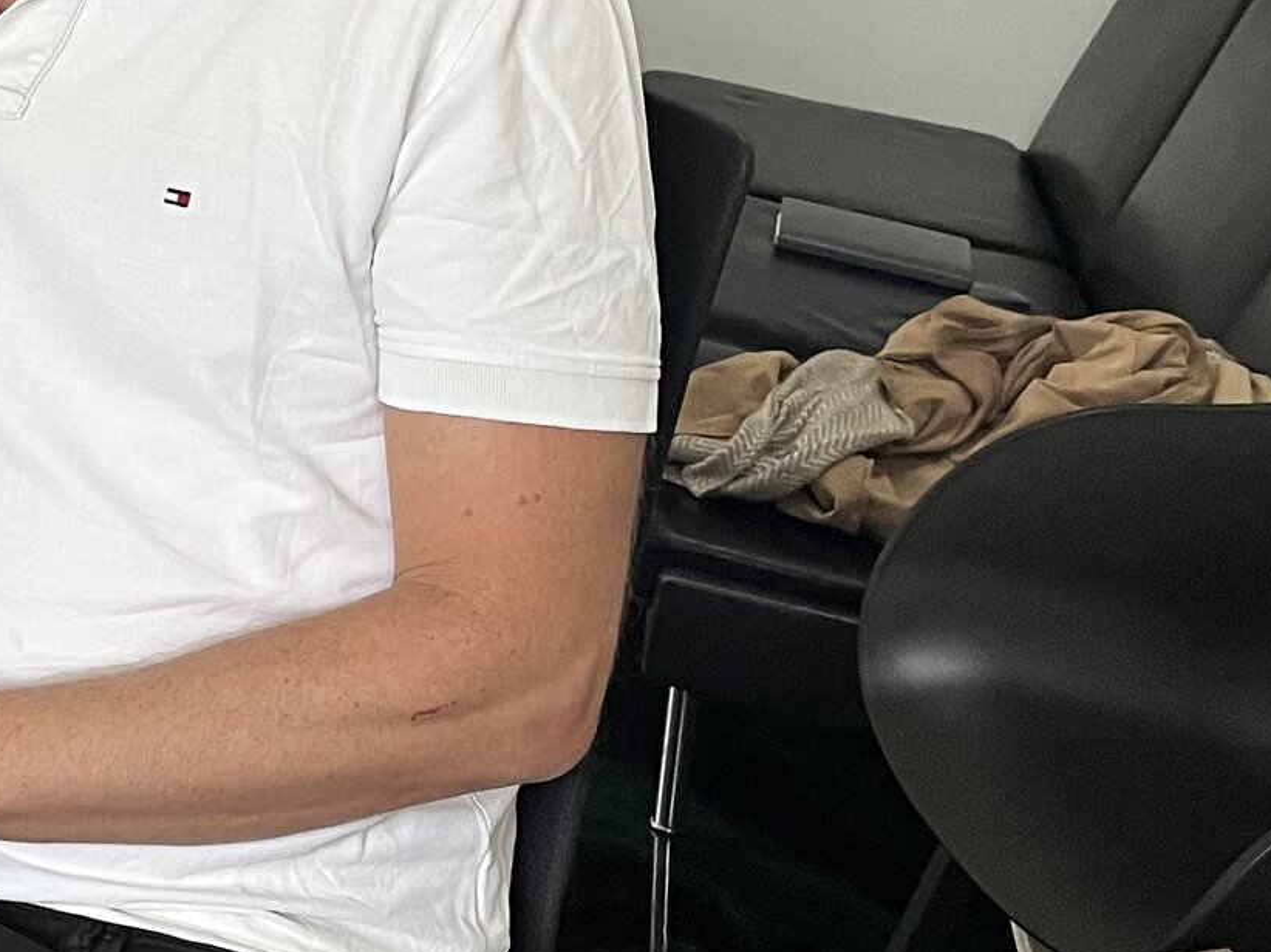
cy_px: 22
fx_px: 2973
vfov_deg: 17.8
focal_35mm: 81
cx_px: -467
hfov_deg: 21.4
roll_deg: -0.2
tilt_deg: -12.1
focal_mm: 5.1
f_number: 1.6
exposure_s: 1/67
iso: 125
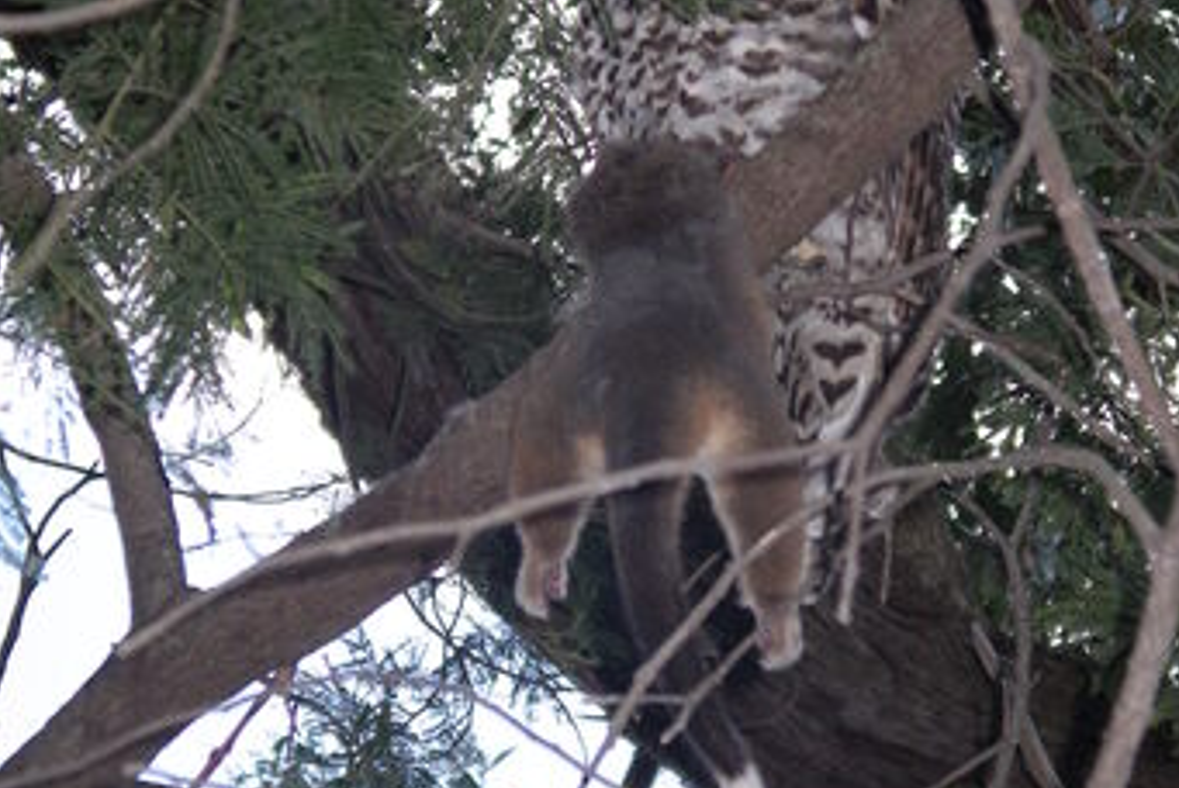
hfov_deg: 9.7
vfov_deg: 6.5
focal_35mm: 212
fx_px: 6949
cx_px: 671
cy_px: 340
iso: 200
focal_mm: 27.8
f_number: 4.2
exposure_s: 1/100
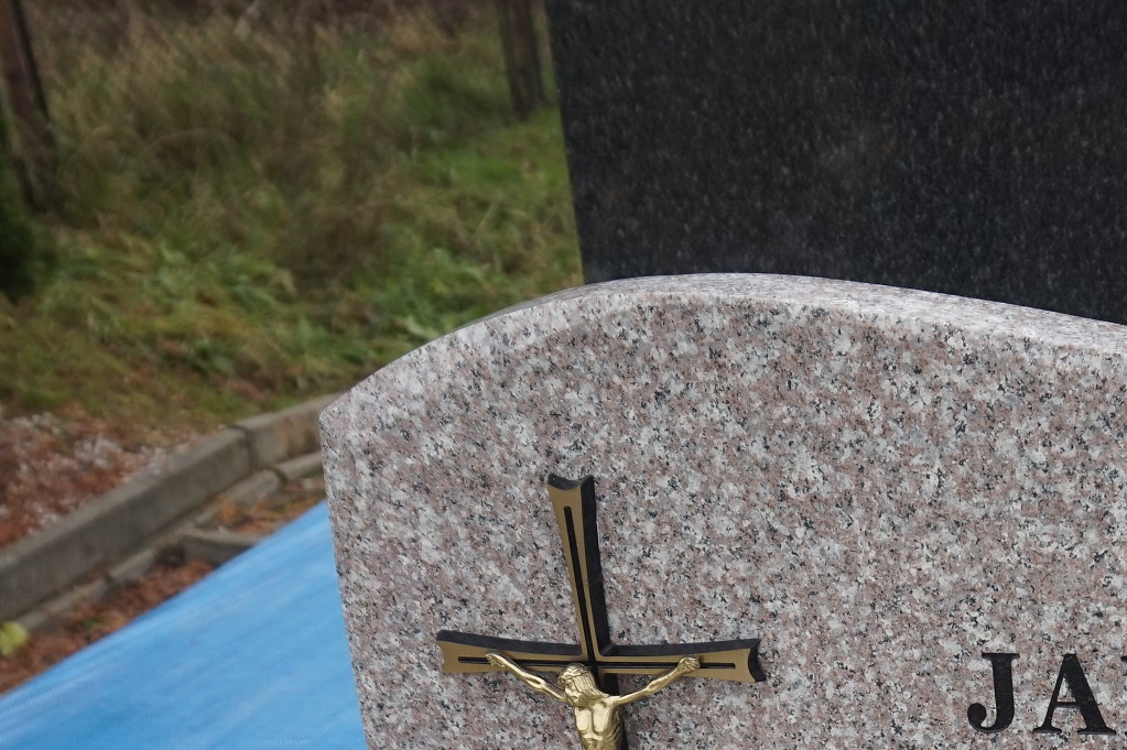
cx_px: 1102
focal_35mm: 64
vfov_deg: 20.1
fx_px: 2002
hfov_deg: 29.5
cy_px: 867
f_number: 4
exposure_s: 1/160
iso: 100
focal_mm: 16
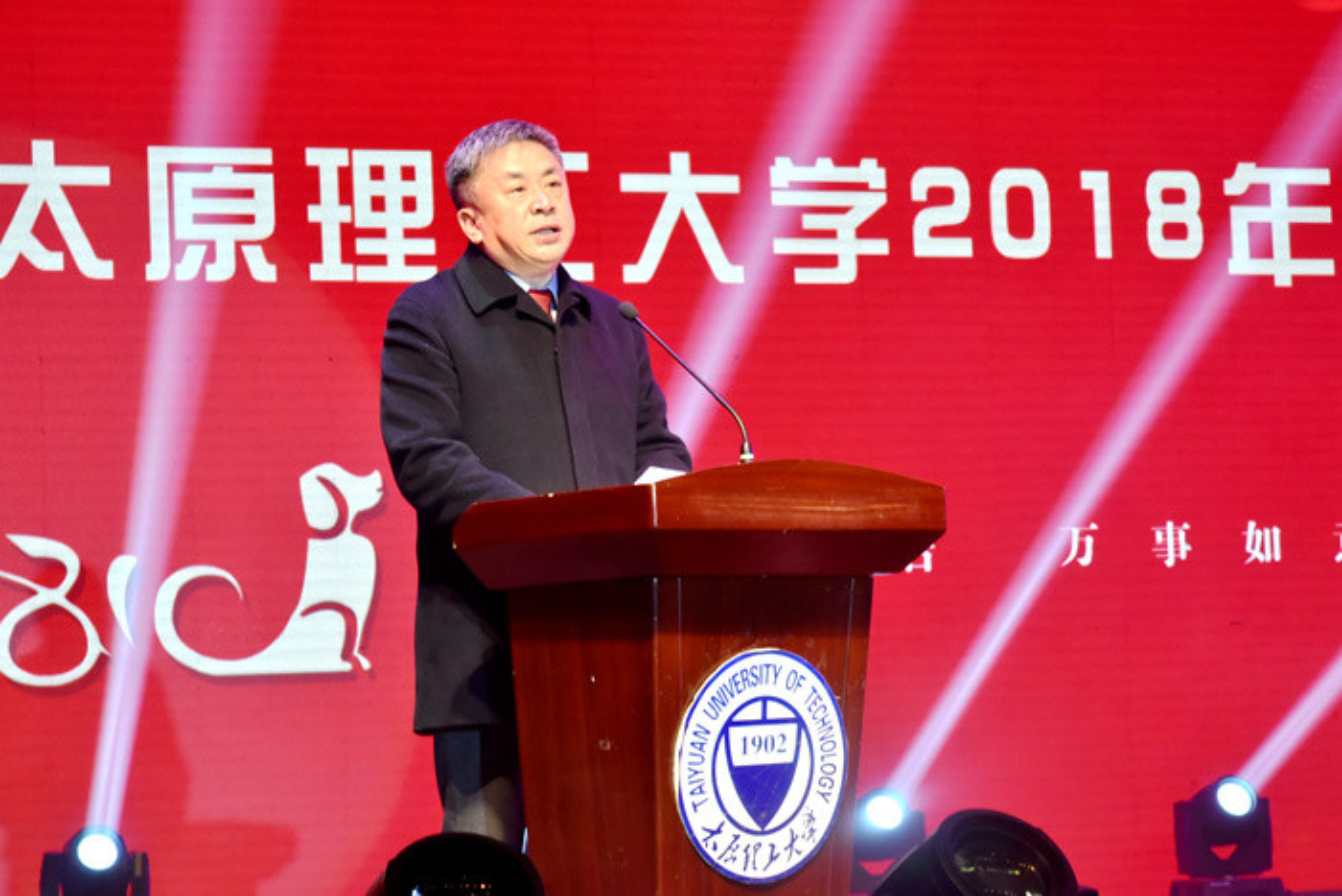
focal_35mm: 100
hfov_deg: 20.4
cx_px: 671
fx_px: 3728
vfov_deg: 13.7
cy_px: 448
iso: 2000
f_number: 14
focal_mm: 100
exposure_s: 1/80
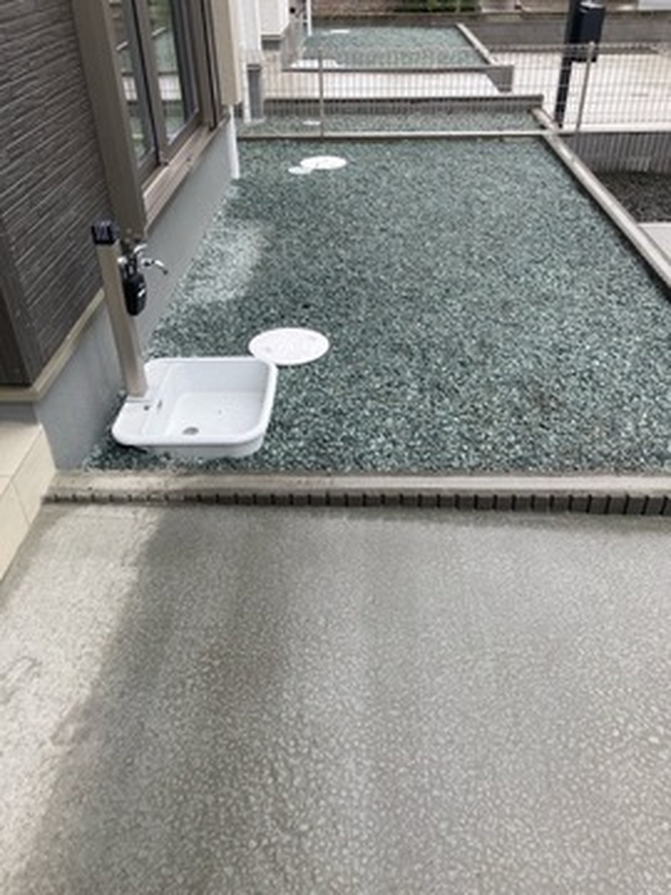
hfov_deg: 49.7
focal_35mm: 28
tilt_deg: -37.1
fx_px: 724
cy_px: 448
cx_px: 336
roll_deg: +0.7
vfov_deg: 63.4
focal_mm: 3.99
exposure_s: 1/232
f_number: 1.8
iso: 25
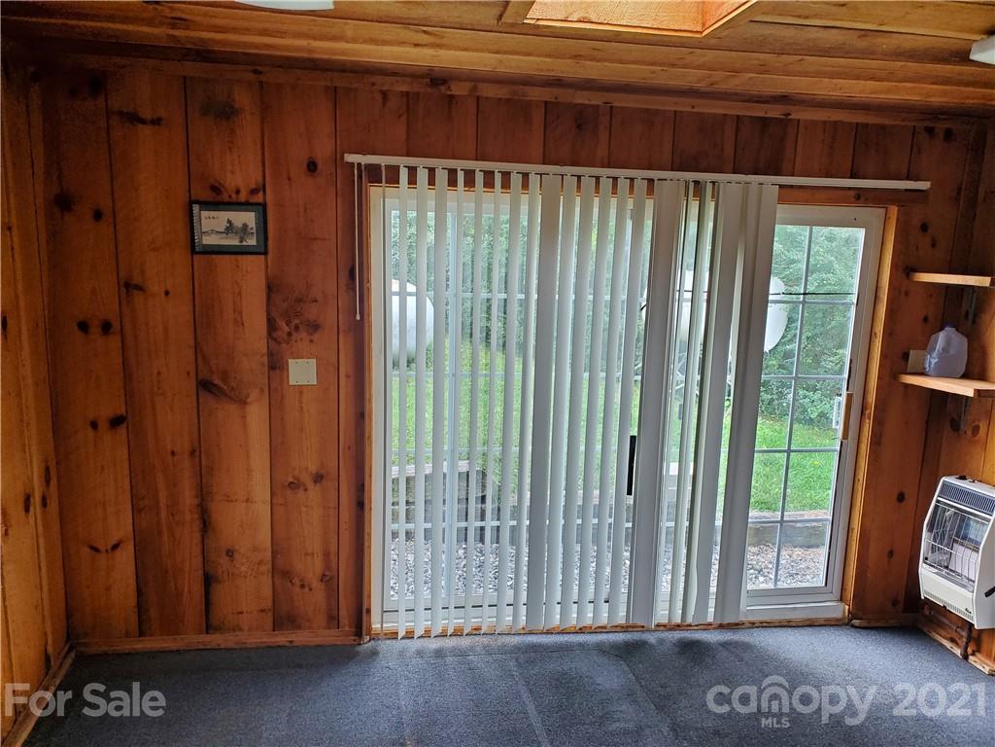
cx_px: 498
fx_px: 747
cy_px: 374
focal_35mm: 26
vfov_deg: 53.1
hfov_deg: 67.3
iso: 125
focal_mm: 4.3
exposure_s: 1/59
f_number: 2.4
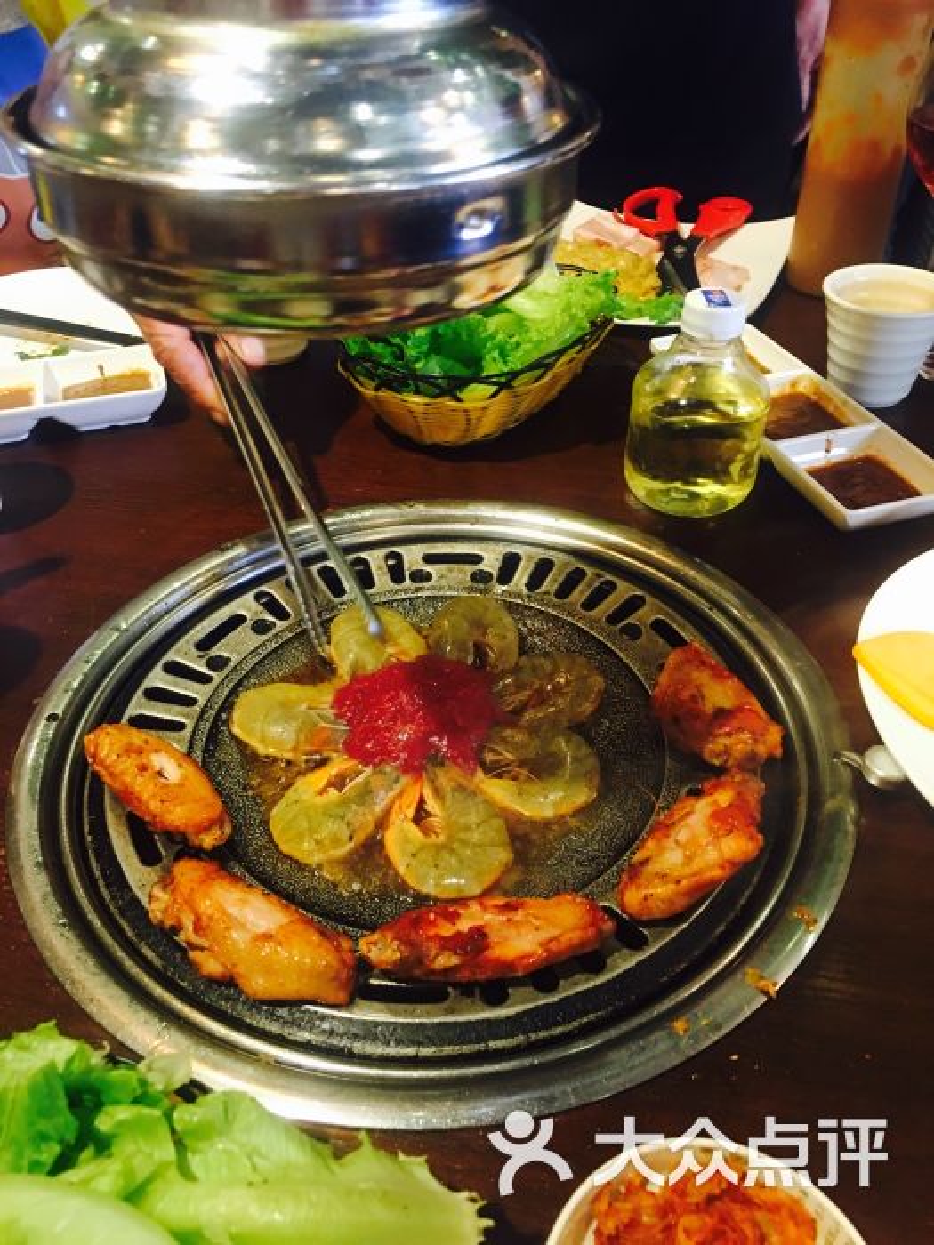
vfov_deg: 61.7
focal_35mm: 29
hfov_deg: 48.2
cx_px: 467
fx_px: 1043
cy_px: 622
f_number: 2.2
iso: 100
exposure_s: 1/10
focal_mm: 4.15
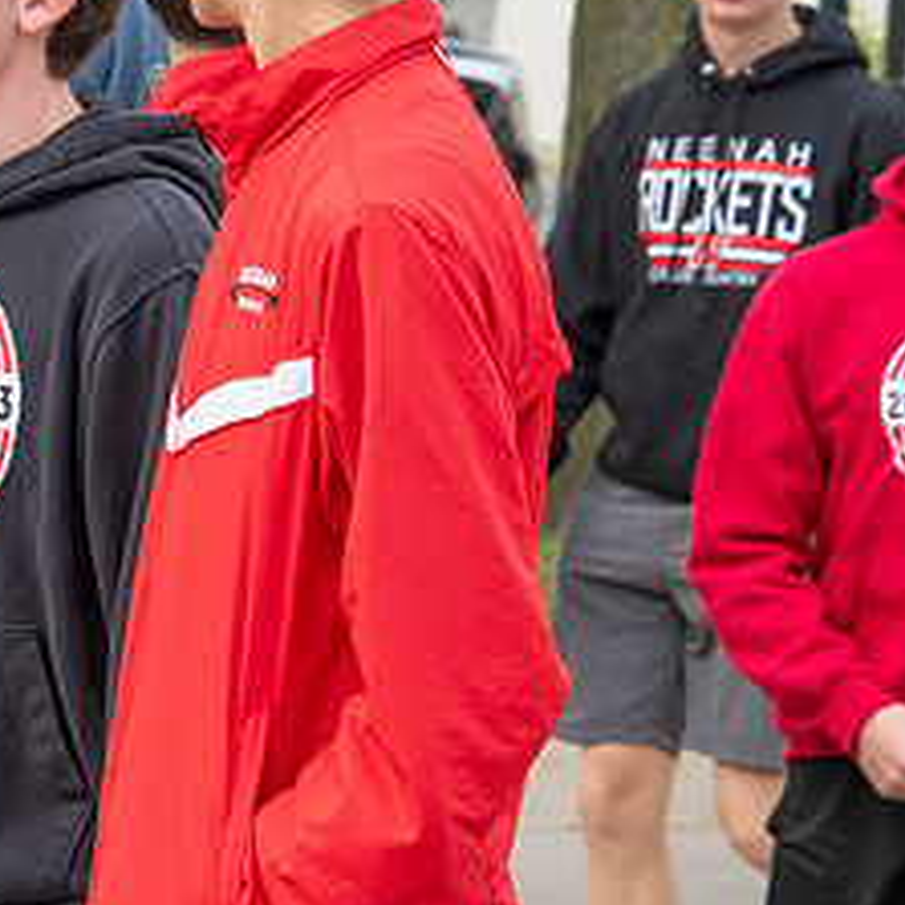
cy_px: 302
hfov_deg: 5.8
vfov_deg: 5.9
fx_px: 8814
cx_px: -248
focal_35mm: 298
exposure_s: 1/250
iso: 3200
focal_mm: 135
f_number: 11
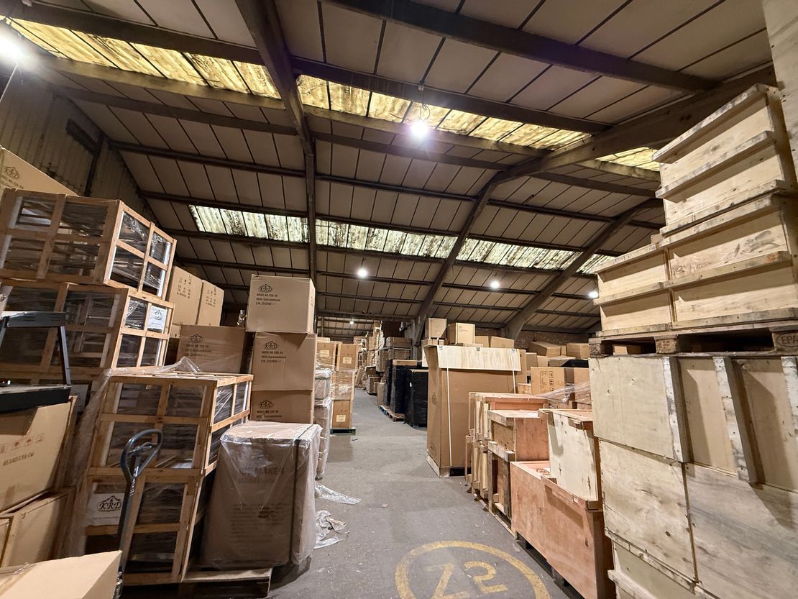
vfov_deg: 85.7
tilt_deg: +10.7
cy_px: 300
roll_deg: -2.9
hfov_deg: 102.1
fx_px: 323
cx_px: 399
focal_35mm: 14
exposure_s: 1/50
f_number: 2.2
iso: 400
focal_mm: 2.22
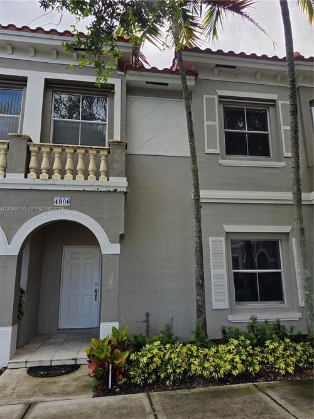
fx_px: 278
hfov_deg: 58.9
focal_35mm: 23
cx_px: 157
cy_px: 210
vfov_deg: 73.9
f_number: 1.4
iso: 64
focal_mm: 6.5
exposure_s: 1/3203
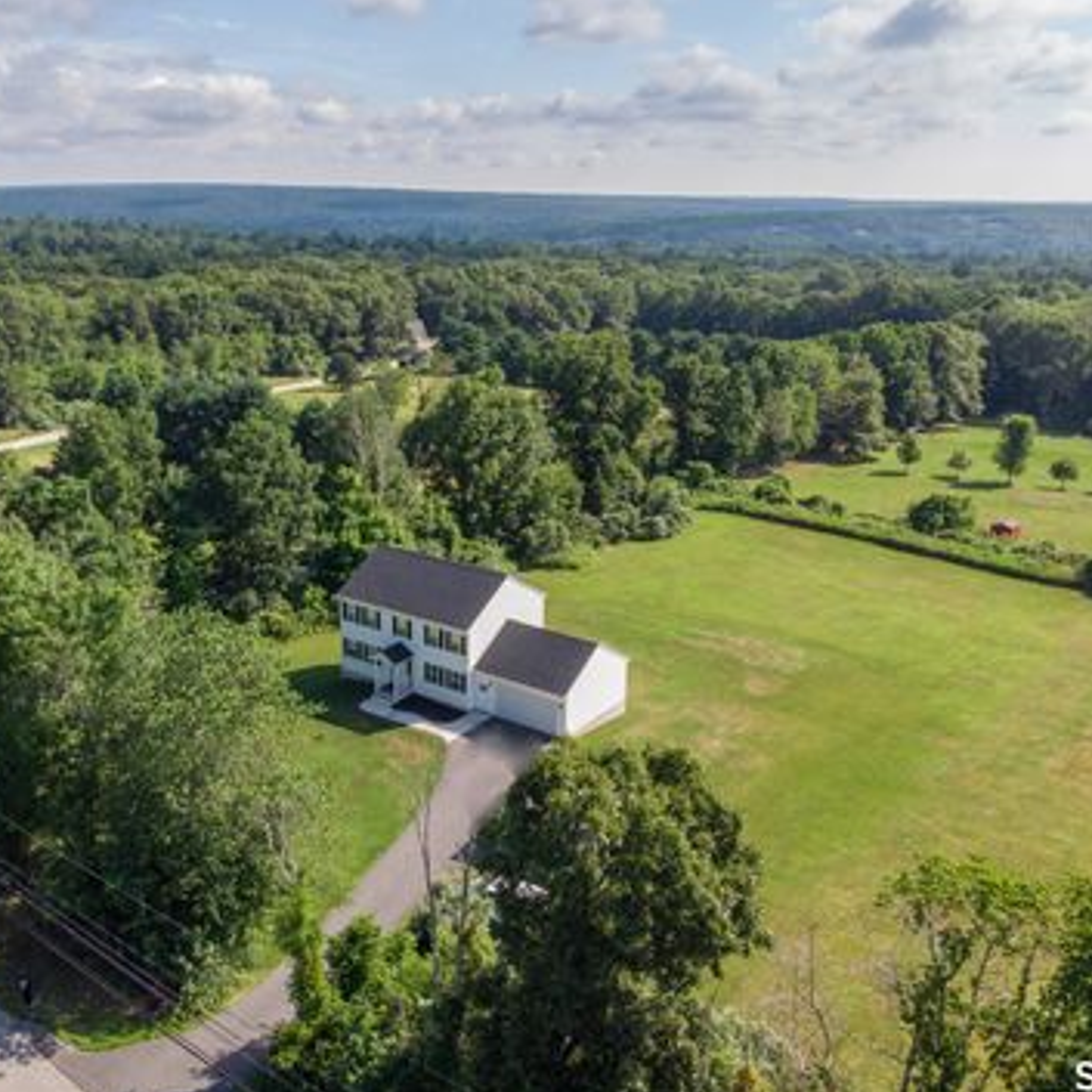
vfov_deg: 54.0
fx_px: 1071
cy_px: 523
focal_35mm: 30
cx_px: 532
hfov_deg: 54.0
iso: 100
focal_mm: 4.5
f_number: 2.8
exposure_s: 1/580
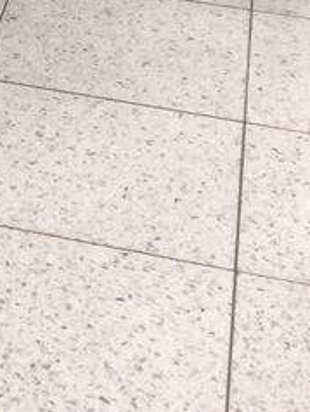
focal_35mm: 146
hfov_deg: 9.6
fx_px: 1740
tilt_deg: -14.0
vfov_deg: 12.3
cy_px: -351
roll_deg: +1.0
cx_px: -268
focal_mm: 4.15
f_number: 2.2
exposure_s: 1/30
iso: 80
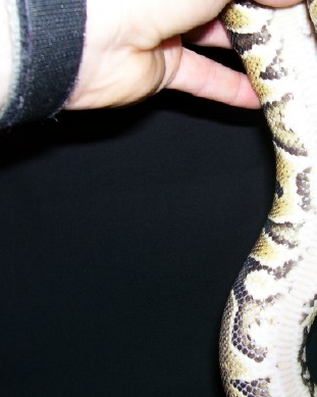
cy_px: 183
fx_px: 645
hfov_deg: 26.9
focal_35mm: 55
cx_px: 268
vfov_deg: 34.1
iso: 80
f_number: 2.7
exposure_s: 1/60
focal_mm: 5.6
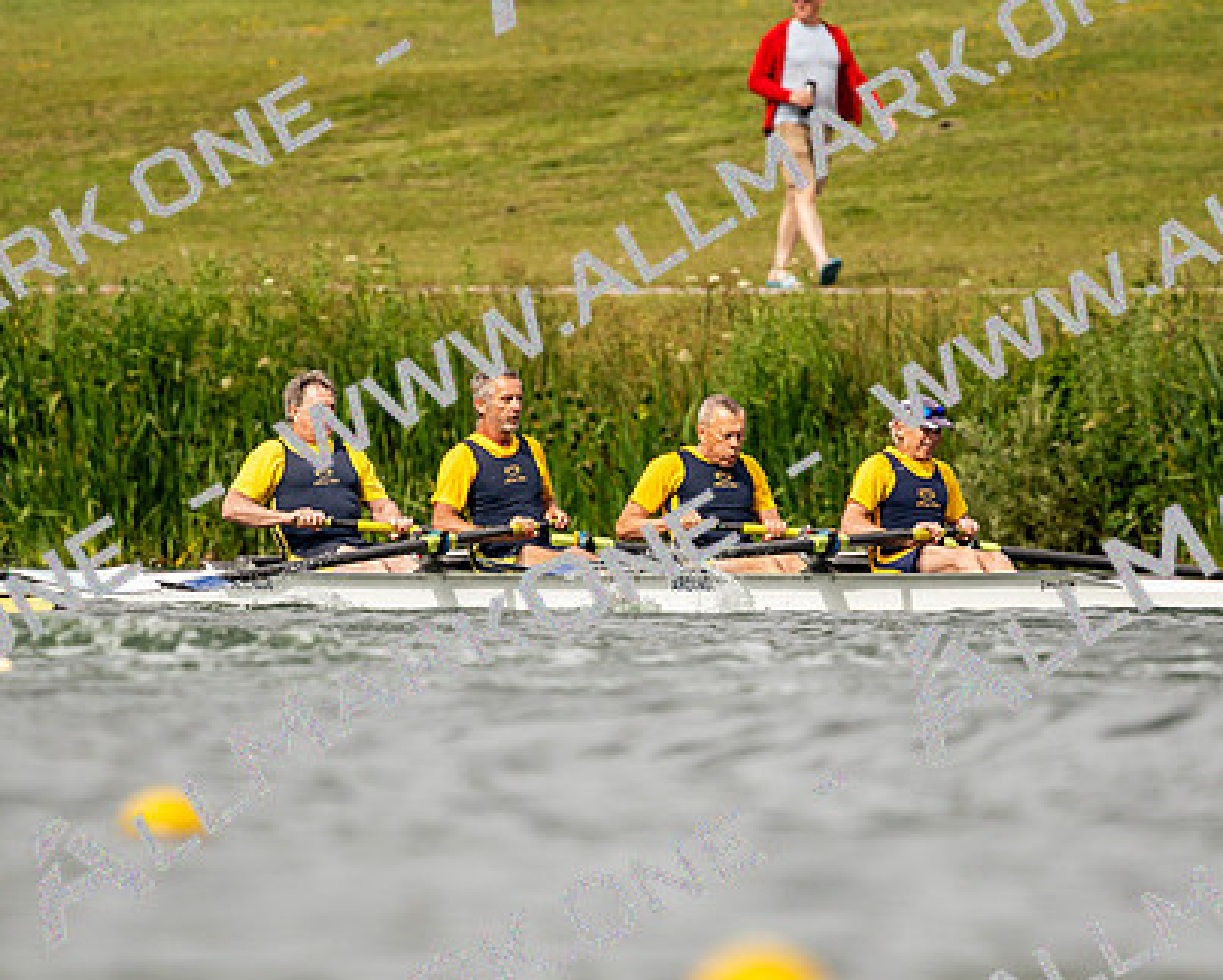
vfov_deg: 1.3
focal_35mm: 1215
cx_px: 649
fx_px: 44010
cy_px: 481
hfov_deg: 1.6
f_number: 6.3
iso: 250
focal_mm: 600
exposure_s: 1/2000
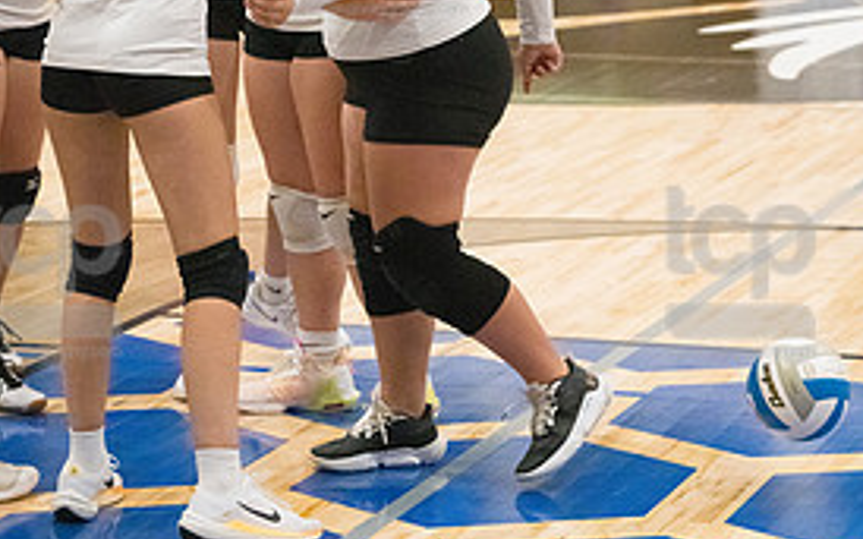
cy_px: -69
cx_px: 394
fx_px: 3621
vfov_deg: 8.4
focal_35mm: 154
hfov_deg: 13.6
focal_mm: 92
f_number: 4.5
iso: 10000
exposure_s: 1/1600
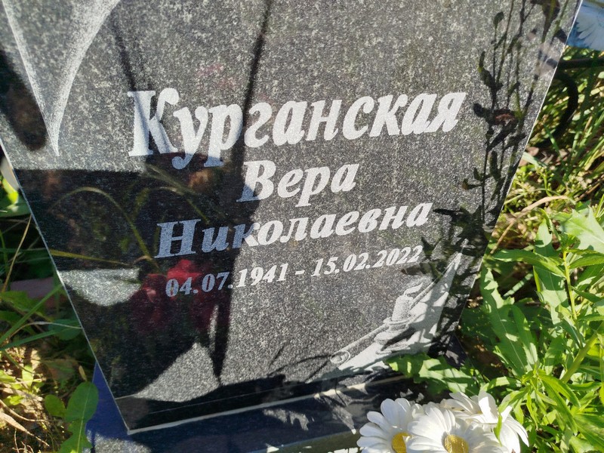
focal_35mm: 24
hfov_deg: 71.6
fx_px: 419
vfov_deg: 56.8
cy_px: 226
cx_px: 302
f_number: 1.7
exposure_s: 1/746
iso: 50
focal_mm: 5.31
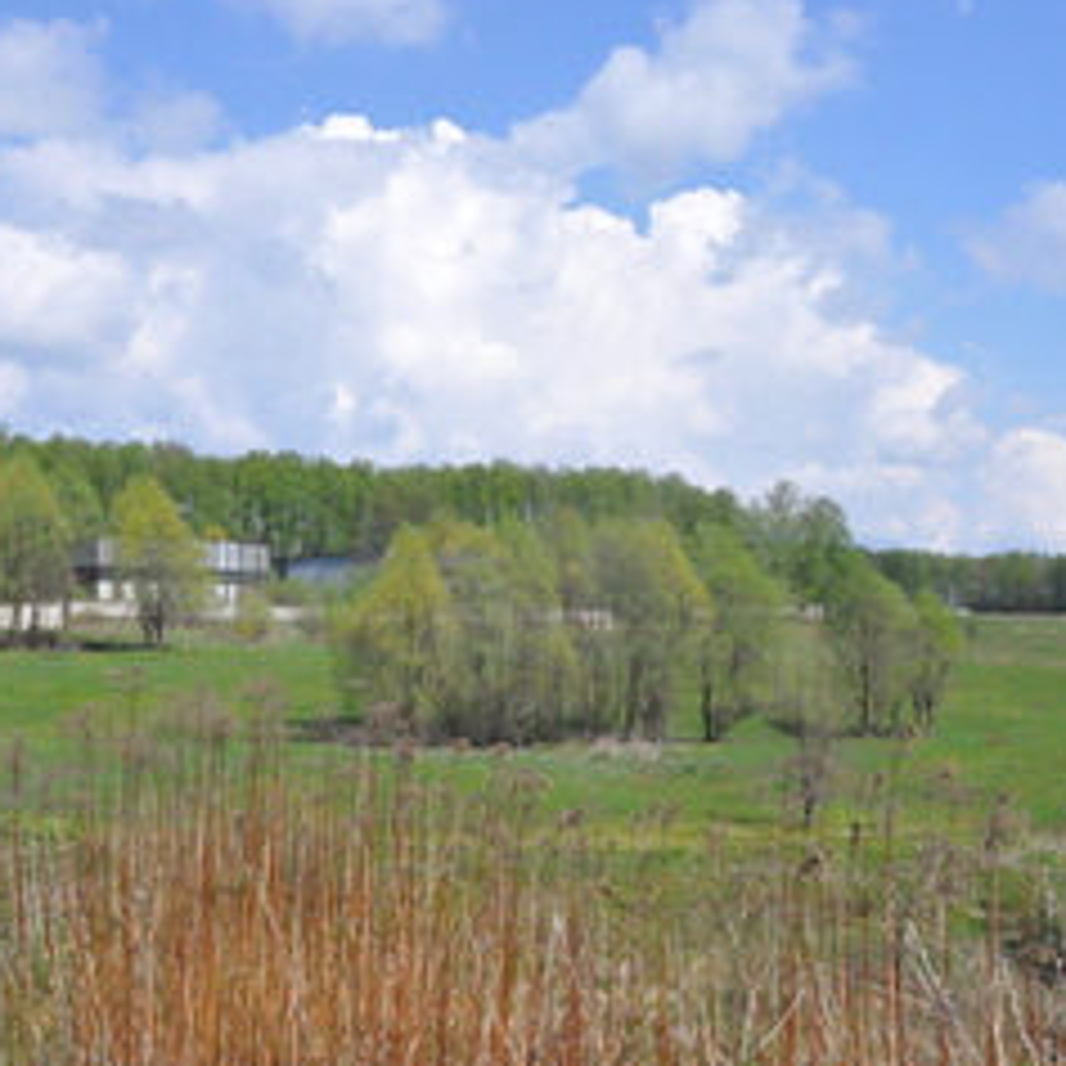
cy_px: 439
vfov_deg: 33.4
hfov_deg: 33.1
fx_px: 1770
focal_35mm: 51
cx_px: 738
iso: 3200
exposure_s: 1/1600
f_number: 20
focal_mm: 21
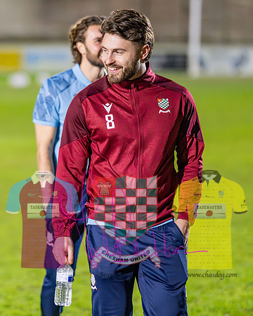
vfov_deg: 7.4
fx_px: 2443
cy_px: 216
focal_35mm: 261
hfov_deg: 5.9
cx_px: 20
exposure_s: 1/1250
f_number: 2
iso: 5000
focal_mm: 135
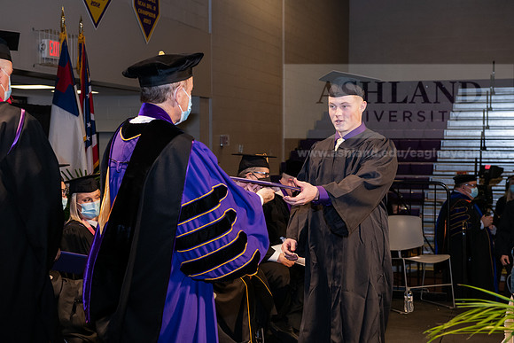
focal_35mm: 62
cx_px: 257
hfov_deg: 32.4
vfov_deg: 21.9
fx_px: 885
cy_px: 172
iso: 1600
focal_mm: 62
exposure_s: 1/200
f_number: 6.3
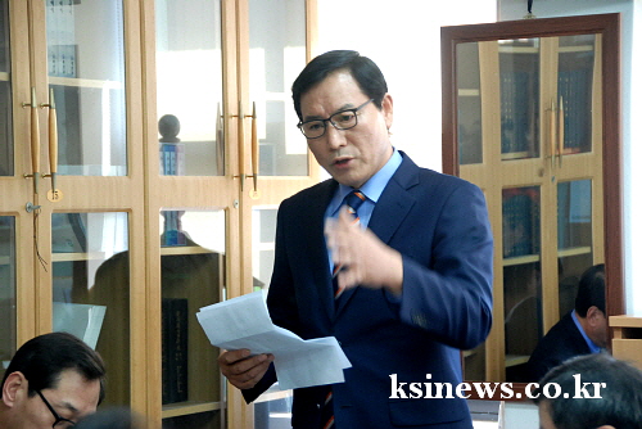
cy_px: 214
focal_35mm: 120
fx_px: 2141
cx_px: 321
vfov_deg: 11.4
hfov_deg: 17.1
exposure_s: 1/25
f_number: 5.3
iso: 800
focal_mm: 80
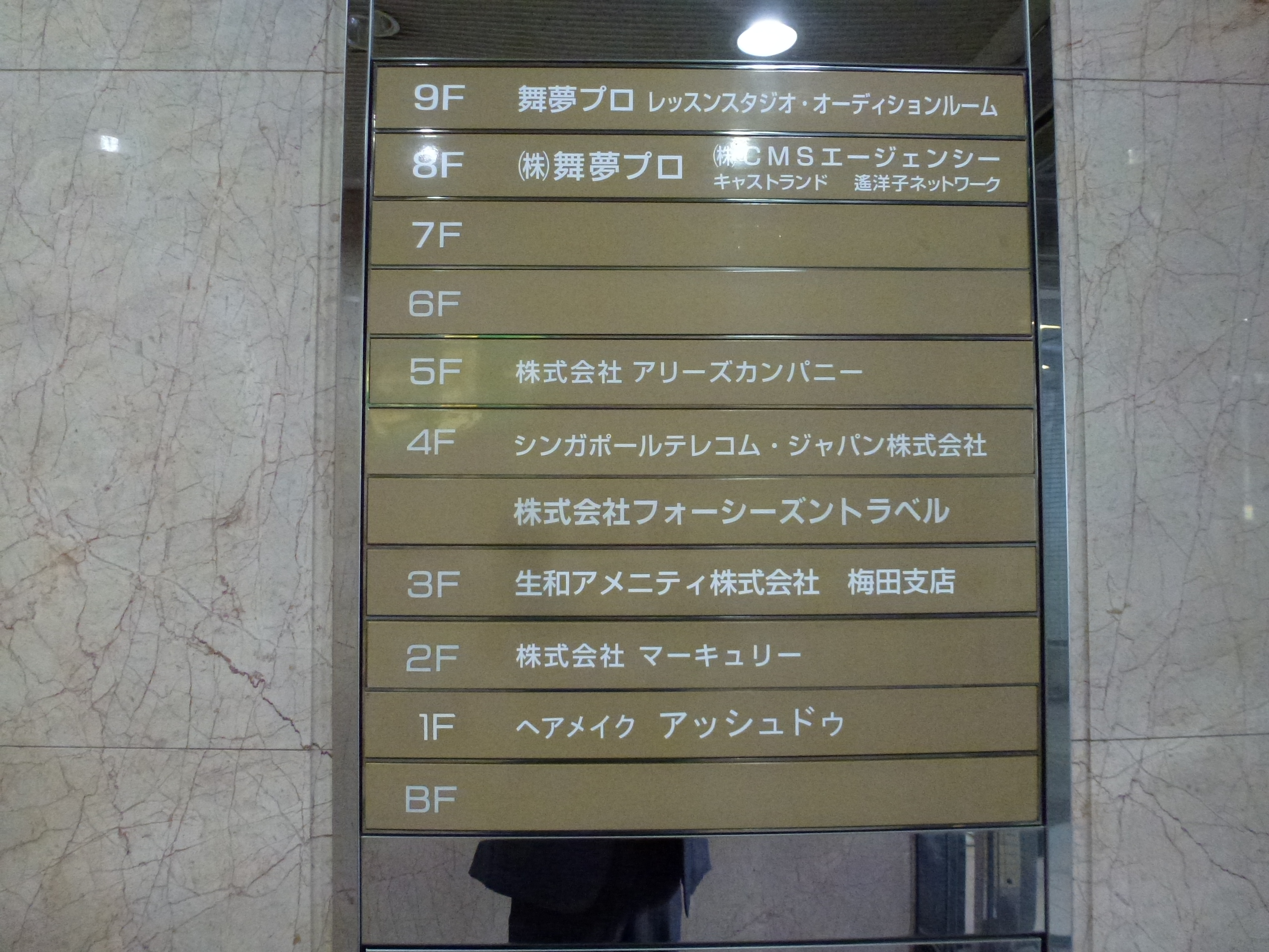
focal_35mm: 24
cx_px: 634
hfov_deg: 71.6
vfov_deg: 56.8
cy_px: 476
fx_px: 880
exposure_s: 1/60
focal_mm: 4.3
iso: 800
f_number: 3.3
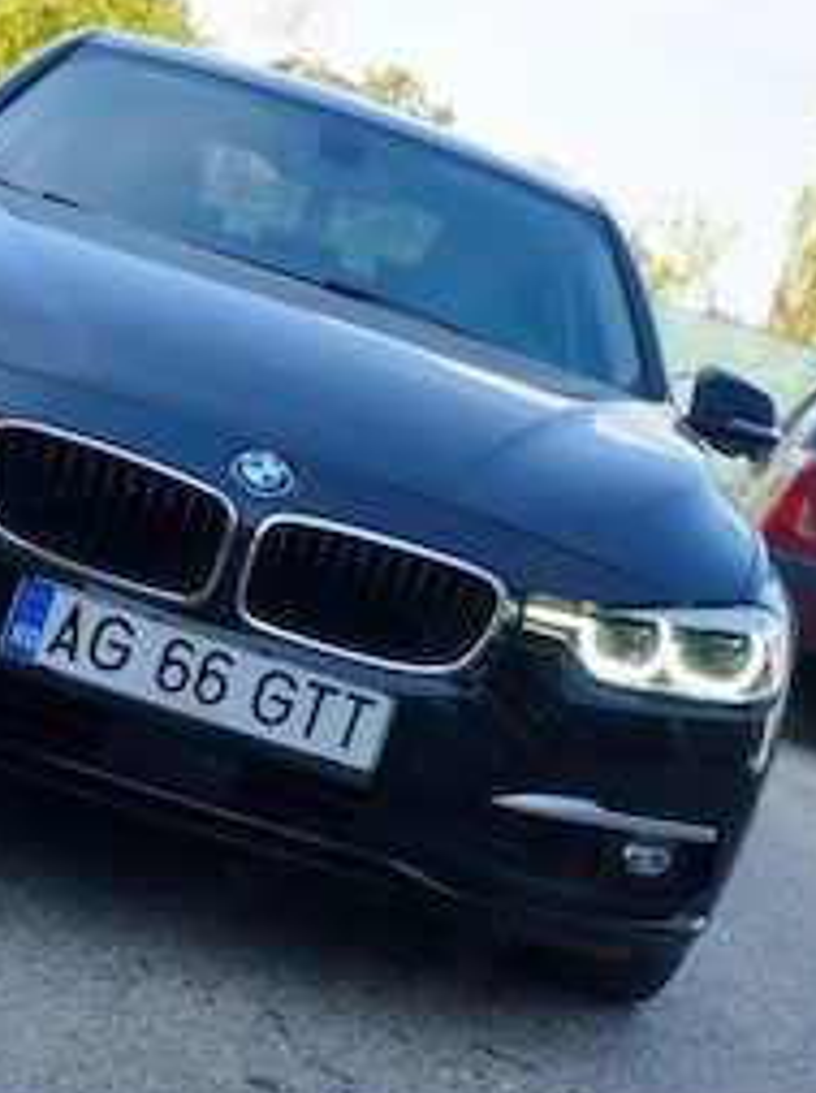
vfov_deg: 48.8
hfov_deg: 37.3
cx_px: 276
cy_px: 635
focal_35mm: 38
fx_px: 1197
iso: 50
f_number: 1.89
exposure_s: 1/435
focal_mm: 5.89
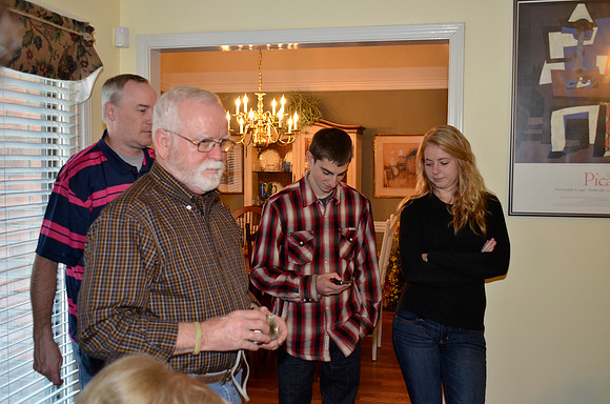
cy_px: 202
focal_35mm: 38
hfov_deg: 51.4
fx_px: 634
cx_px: 305
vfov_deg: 35.3
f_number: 4
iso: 800
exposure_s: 1/60
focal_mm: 25
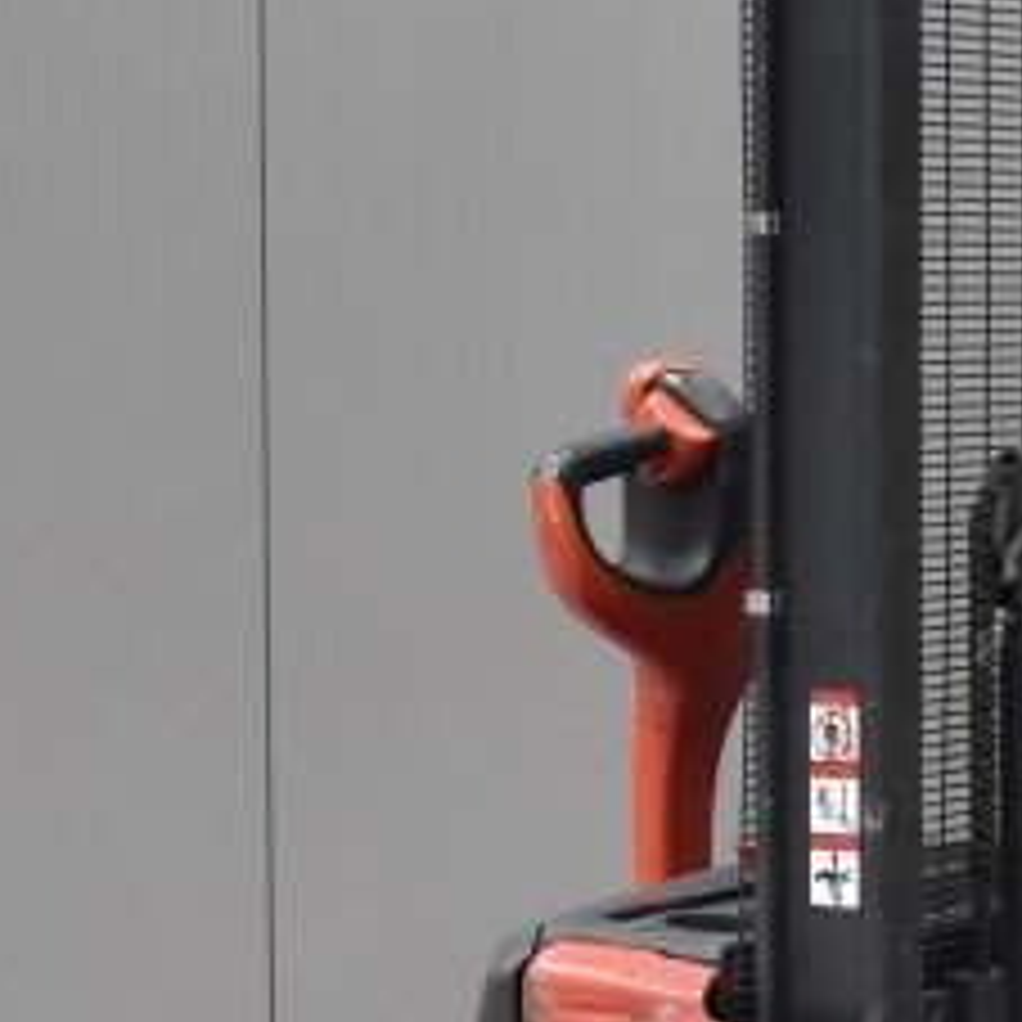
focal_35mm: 155
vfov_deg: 11.2
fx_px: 5186
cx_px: 1207
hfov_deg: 11.1
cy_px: 810
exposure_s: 1/40
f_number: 5
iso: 1600
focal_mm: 23
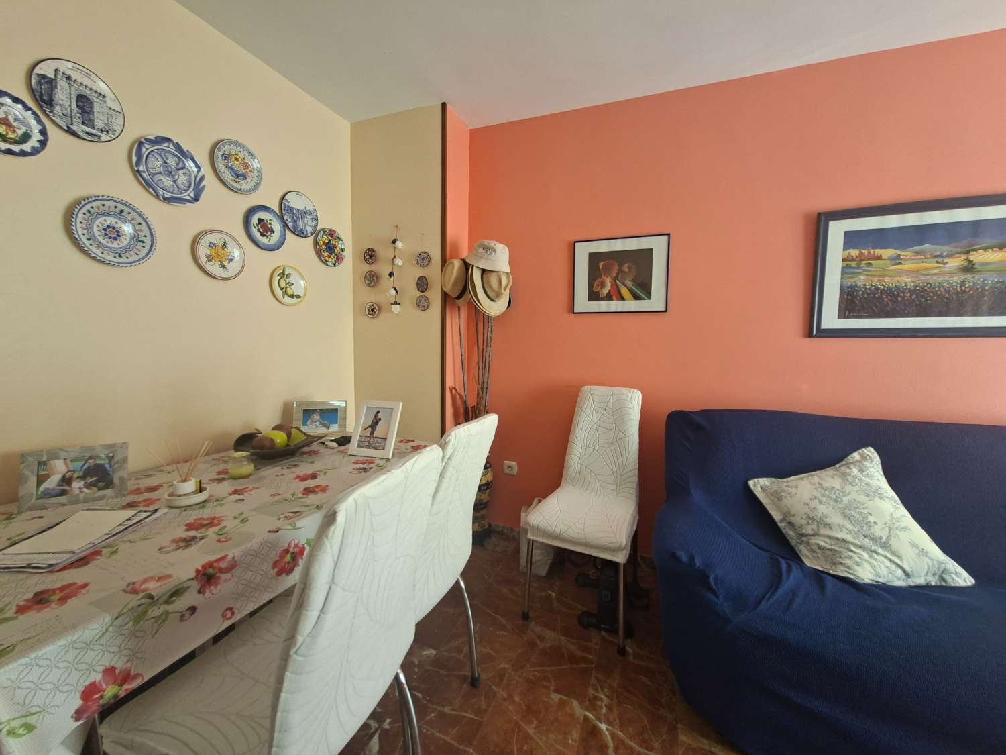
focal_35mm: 13
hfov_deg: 106.2
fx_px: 378
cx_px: 503
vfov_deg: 89.9
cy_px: 378
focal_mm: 1.74
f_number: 2.2
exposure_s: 1/40
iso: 100
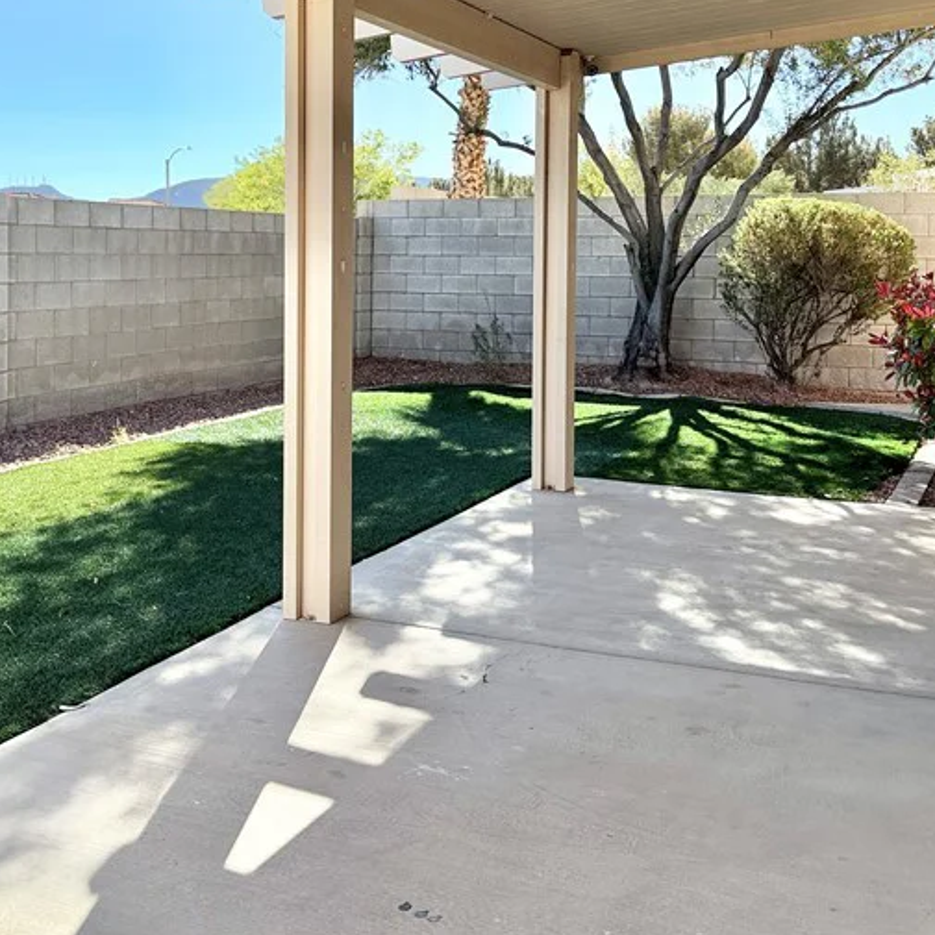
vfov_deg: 38.7
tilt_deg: -2.8
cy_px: 307
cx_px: 355
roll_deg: -0.6
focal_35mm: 43
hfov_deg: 38.9
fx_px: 1314
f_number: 1.78
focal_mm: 6.76
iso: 100
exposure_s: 1/3279
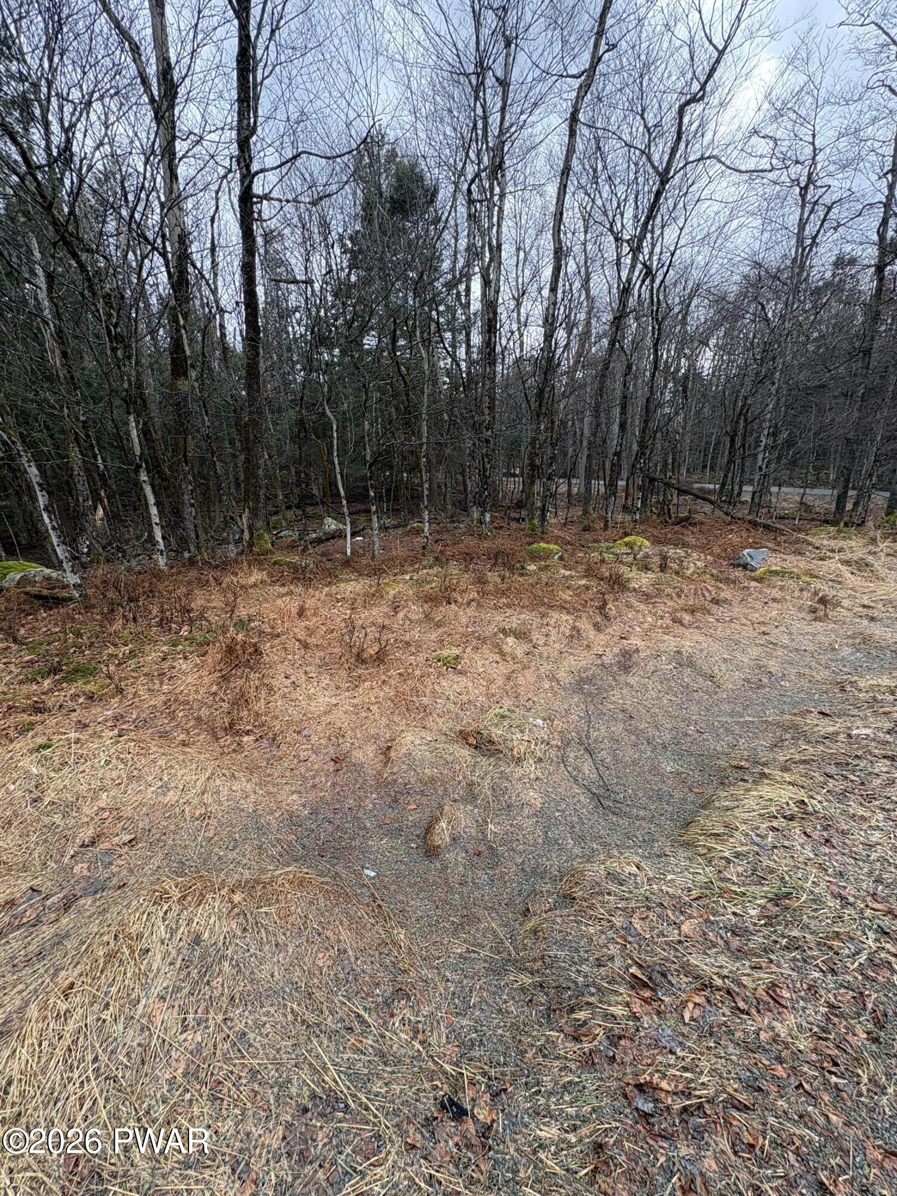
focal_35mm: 14
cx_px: 448
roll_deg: -0.5
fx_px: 484
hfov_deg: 85.7
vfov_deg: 102.1
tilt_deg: -17.8
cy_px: 598
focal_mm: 2.22
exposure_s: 1/99
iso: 64
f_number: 2.2
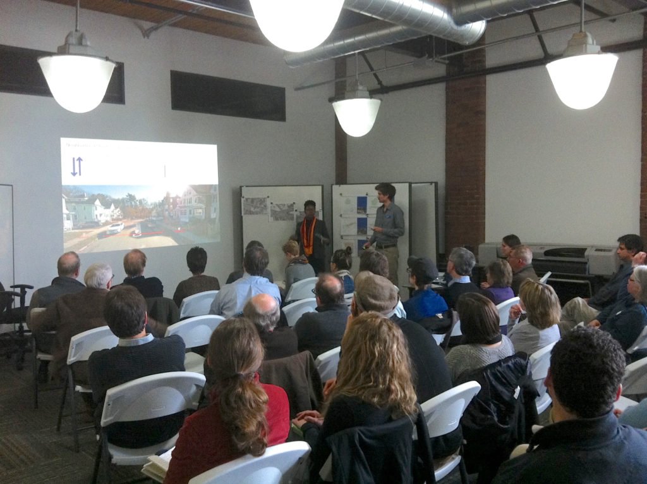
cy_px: 242
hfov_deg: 52.7
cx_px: 324
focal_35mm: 35
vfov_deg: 40.6
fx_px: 653
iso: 320
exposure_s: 1/17
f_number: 2.8
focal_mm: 3.85
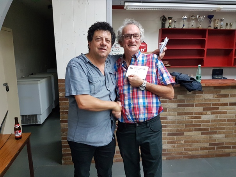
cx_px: 118
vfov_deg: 53.1
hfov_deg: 67.3
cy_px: 88
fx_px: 177
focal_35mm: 26
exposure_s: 1/50
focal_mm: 4.2
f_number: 1.7
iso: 250
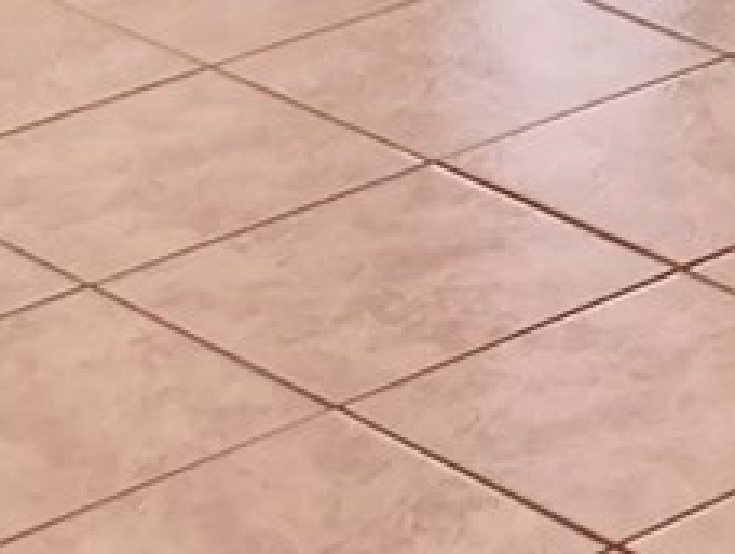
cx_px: 1515
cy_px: -1221
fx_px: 4190
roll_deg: -0.8
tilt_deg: -4.4
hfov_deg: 9.3
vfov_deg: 6.7
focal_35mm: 197
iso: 64
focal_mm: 3.99
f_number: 1.8
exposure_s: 1/120
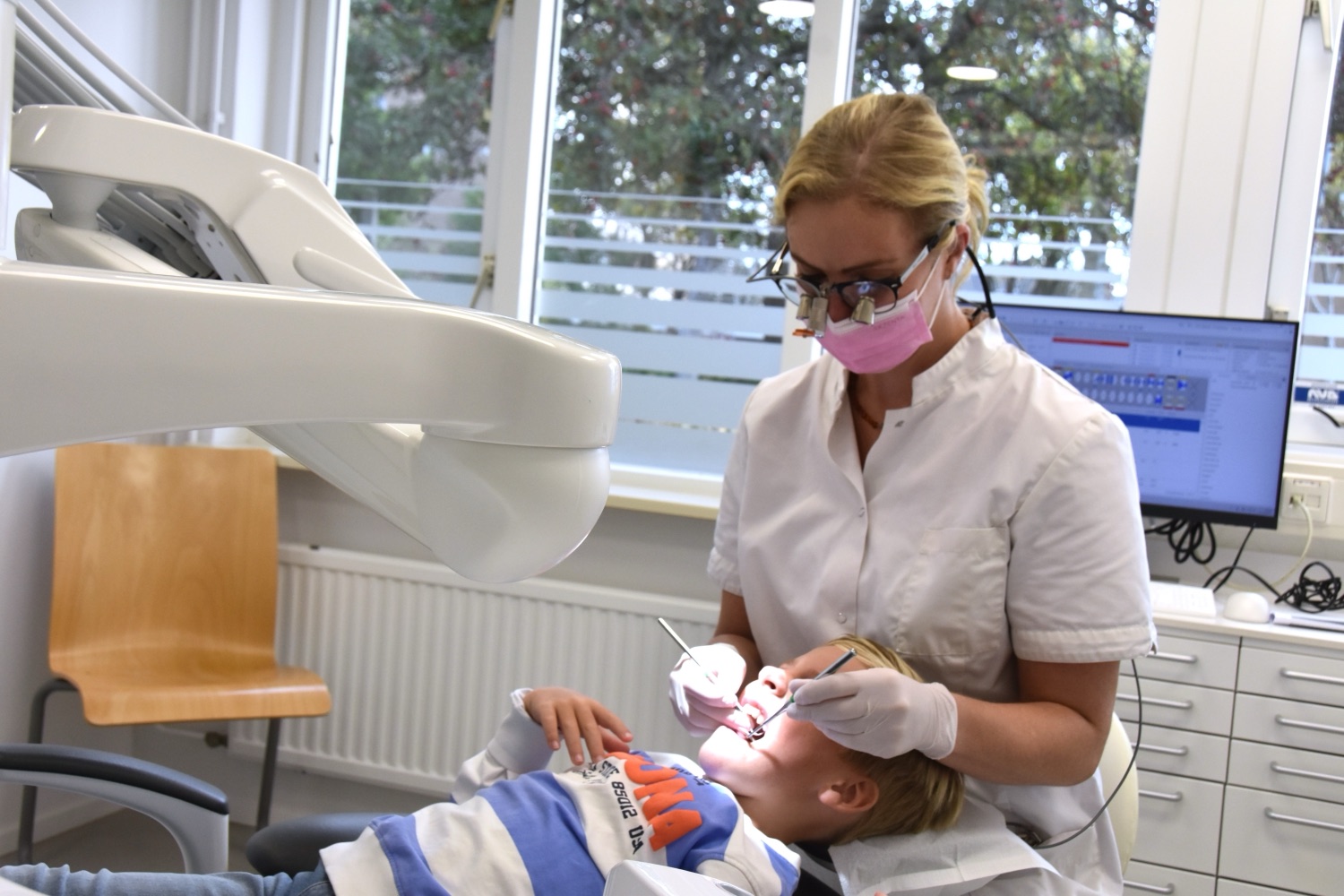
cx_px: 672
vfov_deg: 28.9
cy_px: 448
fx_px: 1736
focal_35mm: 46
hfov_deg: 42.3
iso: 800
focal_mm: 31
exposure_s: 1/320
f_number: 8
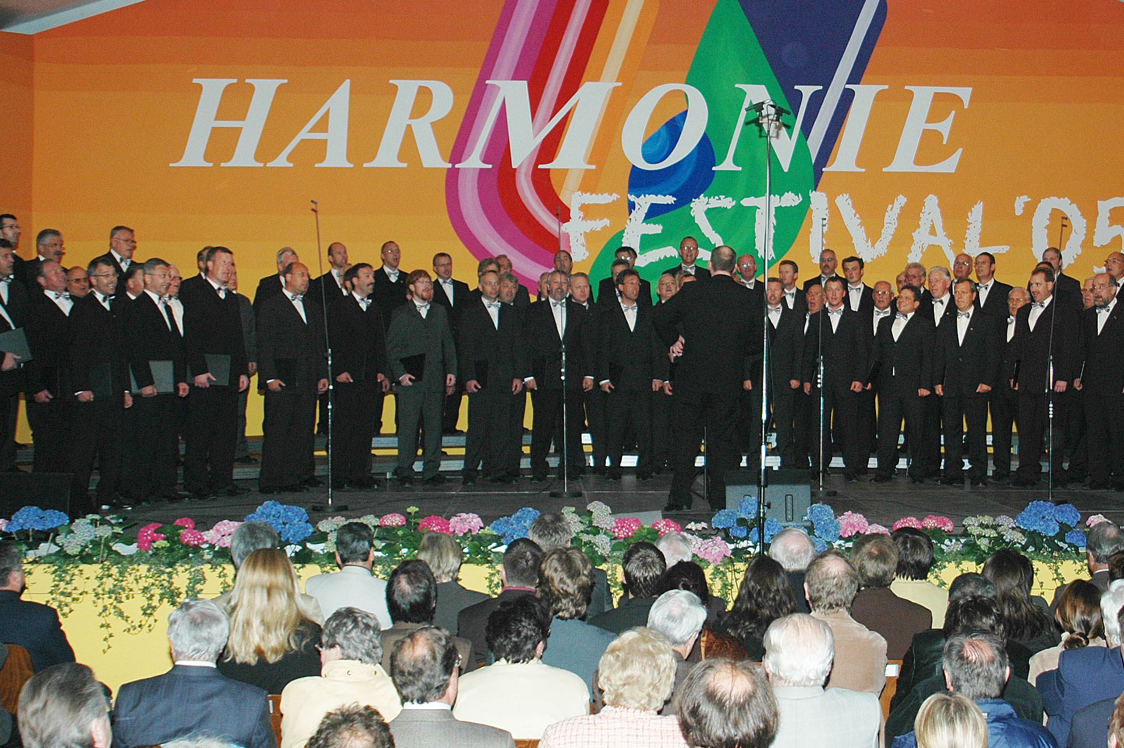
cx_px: 711
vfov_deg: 22.9
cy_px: 330
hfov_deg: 33.8
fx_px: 1841
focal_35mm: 59
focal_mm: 28
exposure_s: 1/500
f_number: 4
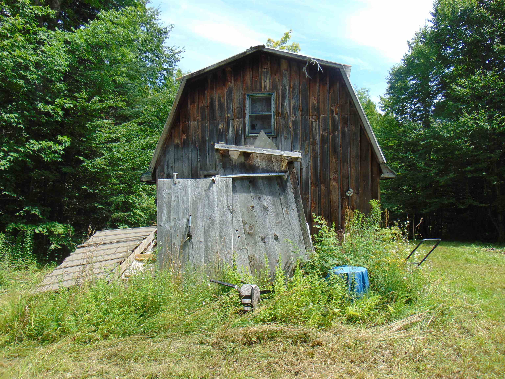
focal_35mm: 25
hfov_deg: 69.4
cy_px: 190
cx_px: 252
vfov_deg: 54.9
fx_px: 365
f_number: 3
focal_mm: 4.5
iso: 80
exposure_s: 1/640
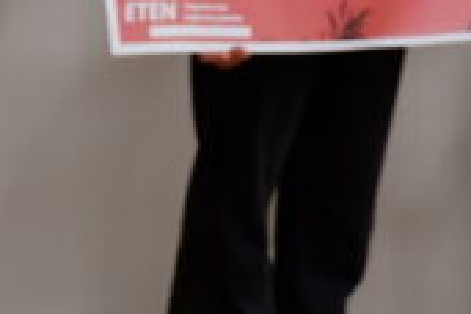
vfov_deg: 7.2
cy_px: -12
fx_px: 2473
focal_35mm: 189
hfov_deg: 10.7
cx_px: -50
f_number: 4.5
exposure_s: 1/42
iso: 250
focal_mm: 28.8
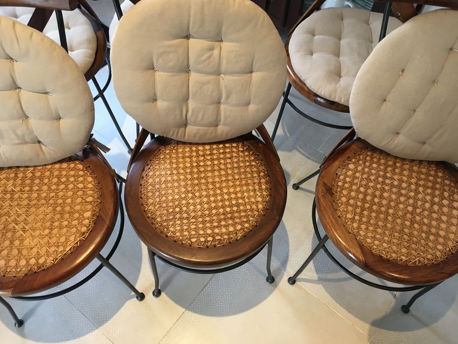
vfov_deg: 48.2
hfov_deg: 61.7
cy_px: 172
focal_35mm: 29
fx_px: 384
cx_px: 229
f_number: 2.2
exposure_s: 1/33
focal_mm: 4.15
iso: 100
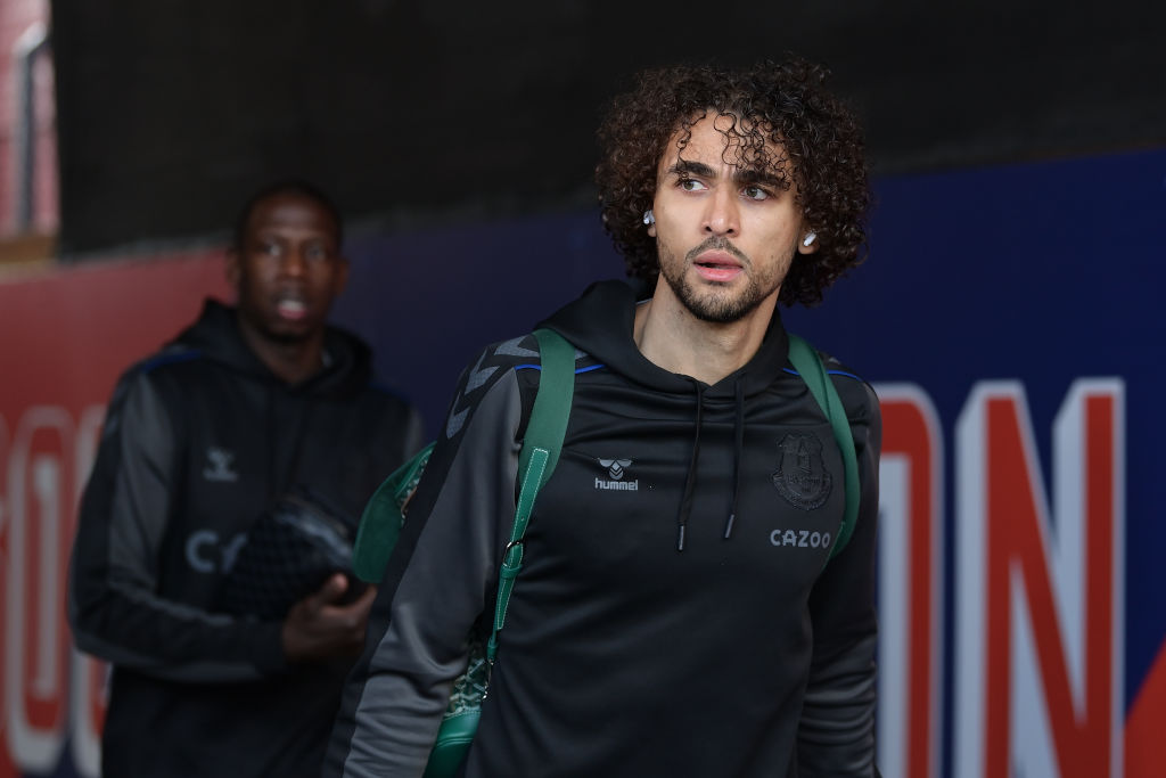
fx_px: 3563
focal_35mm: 110
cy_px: 389
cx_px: 583
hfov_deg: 18.6
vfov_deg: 12.5
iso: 500
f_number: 2.8
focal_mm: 110
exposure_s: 1/500
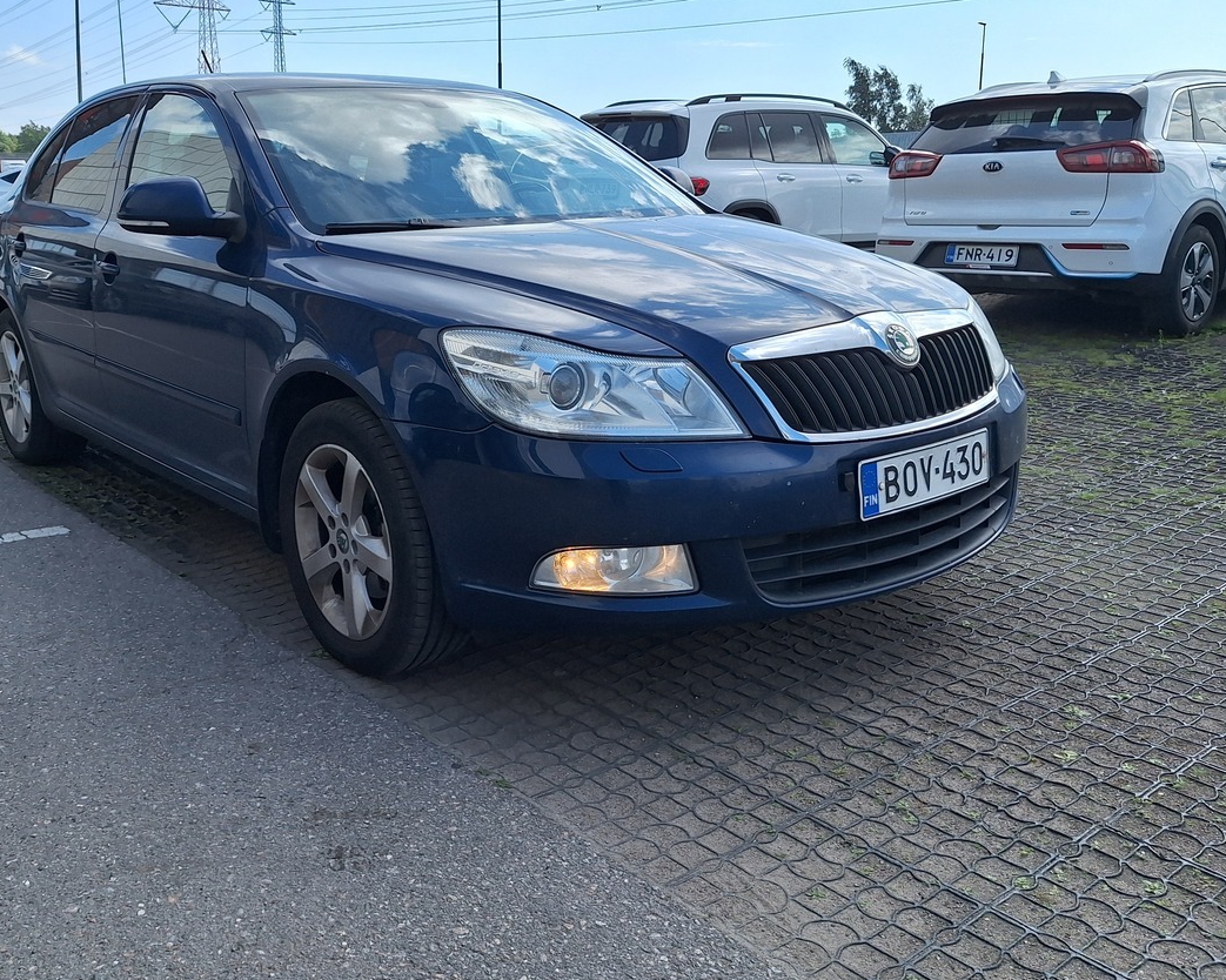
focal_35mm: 31
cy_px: 422
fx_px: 1125
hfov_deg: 57.0
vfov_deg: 47.0
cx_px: 542
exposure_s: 1/2309
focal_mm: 5.54
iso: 40
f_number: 1.8
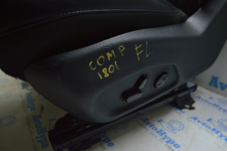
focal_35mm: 27
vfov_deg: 47.9
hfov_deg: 67.4
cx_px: 114
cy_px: 76
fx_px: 170
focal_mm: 18
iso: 400
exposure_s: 1/40
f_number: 3.5
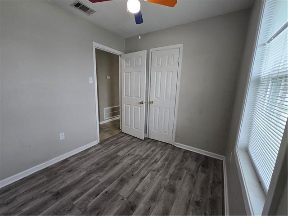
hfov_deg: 106.2
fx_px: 108
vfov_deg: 89.9
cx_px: 144
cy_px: 108
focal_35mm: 13
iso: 64
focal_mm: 2.2
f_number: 2.2
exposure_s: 1/60
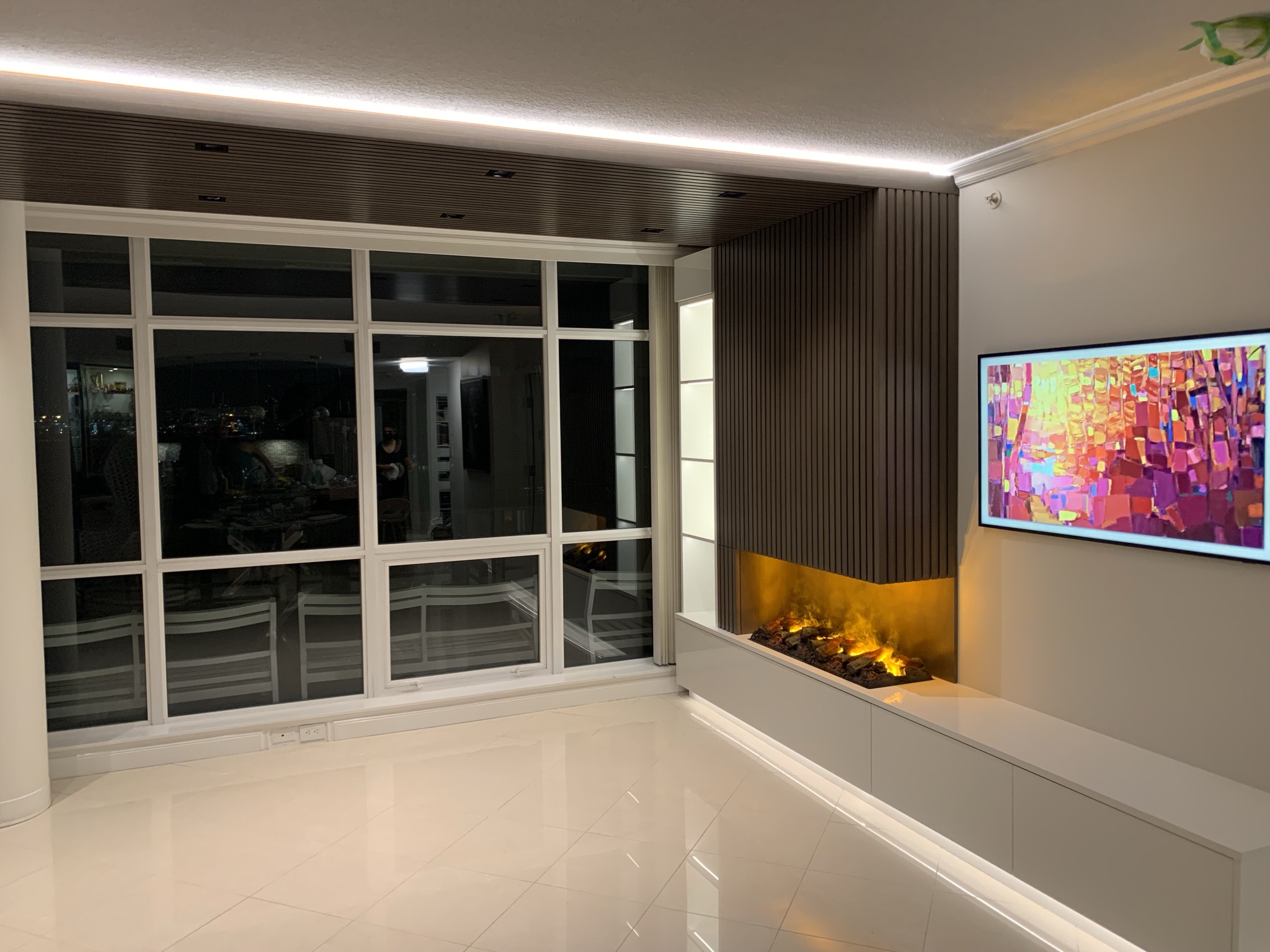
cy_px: 476
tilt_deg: -3.2
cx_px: 635
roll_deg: +0.9
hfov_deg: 67.3
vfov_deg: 53.1
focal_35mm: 26
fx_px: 954
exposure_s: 1/60
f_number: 1.8
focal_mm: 4.25
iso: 200
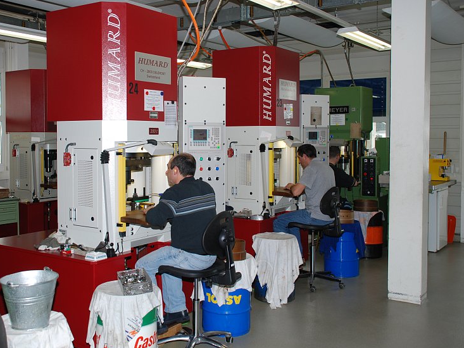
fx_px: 523
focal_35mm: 39
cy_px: 159
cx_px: 206
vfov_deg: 36.8
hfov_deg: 47.8
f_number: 3.8
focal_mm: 22
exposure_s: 1/125
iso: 100
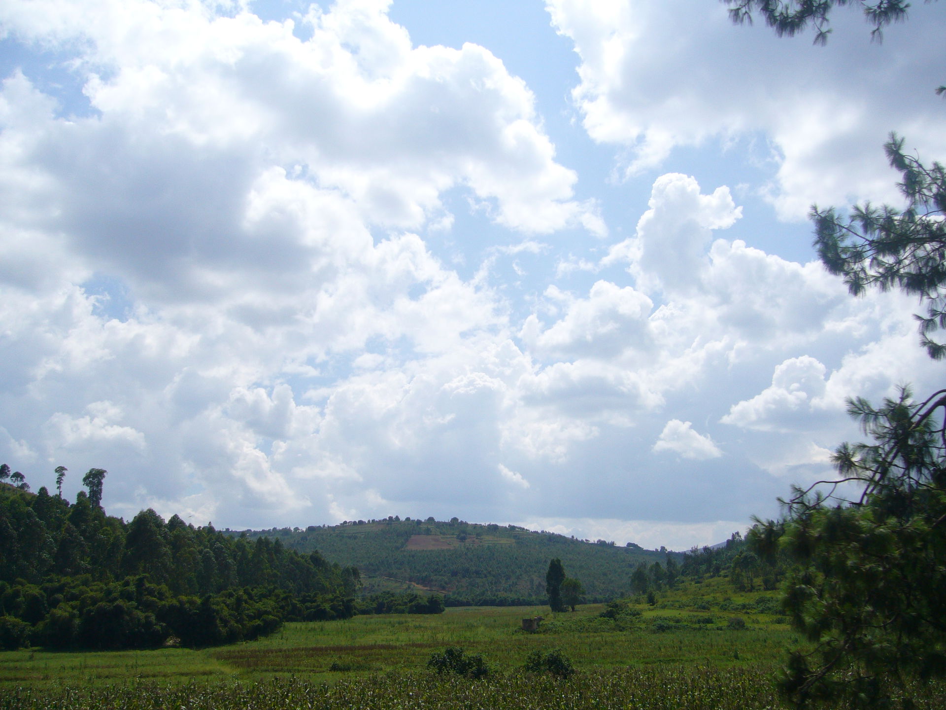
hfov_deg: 52.6
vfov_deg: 40.7
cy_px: 355
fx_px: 956
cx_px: 473
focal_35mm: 35
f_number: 5.6
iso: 80
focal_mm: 5.8
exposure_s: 1/800
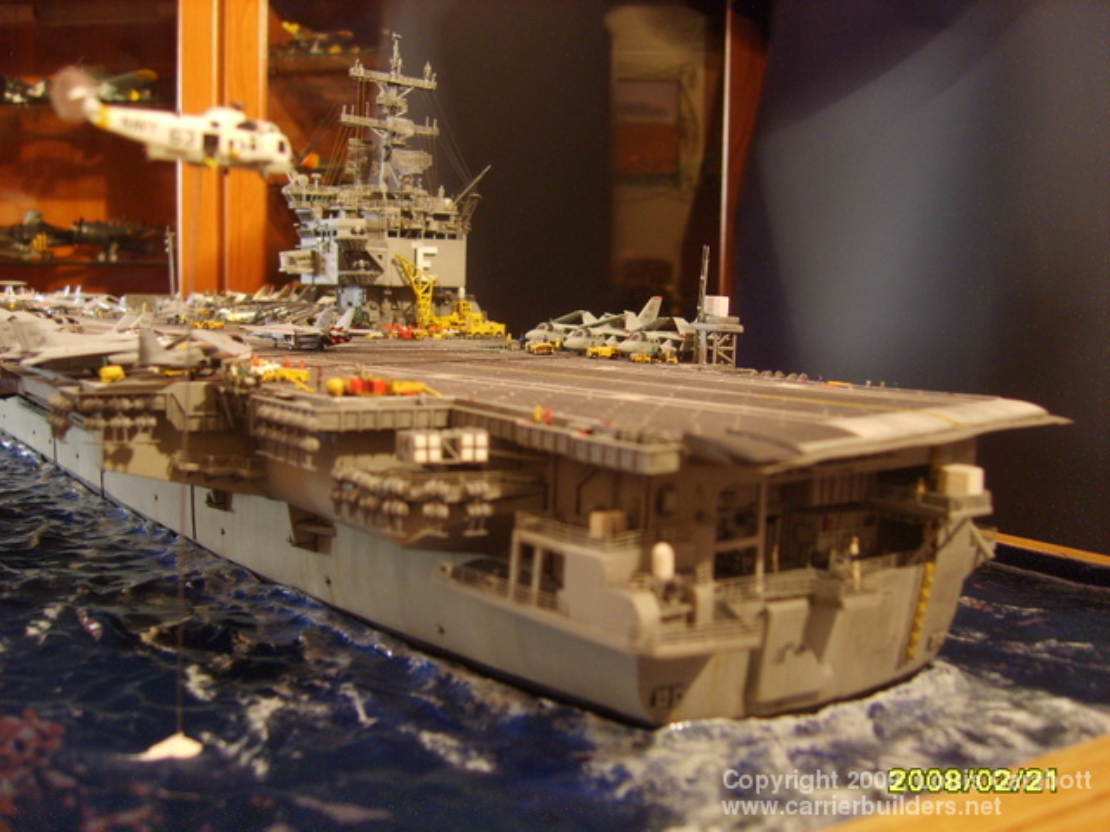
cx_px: 555
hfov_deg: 49.0
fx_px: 1219
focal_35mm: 38
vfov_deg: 37.7
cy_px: 416
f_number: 2.8
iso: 123
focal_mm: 7.8
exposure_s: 1
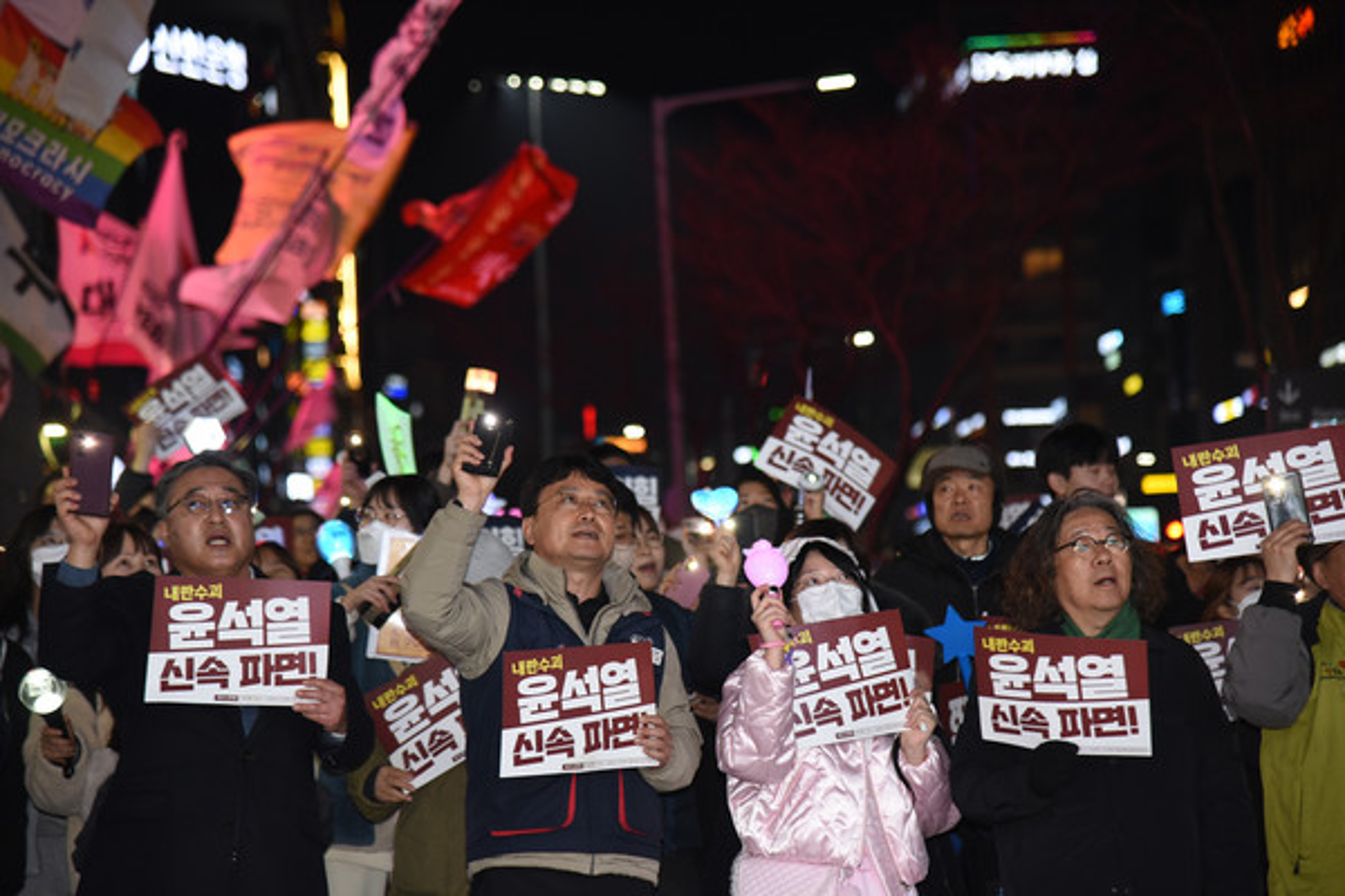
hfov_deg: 18.6
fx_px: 4109
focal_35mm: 110
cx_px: 672
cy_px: 448
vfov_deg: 12.5
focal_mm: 110
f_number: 4
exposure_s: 1/125
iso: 1250
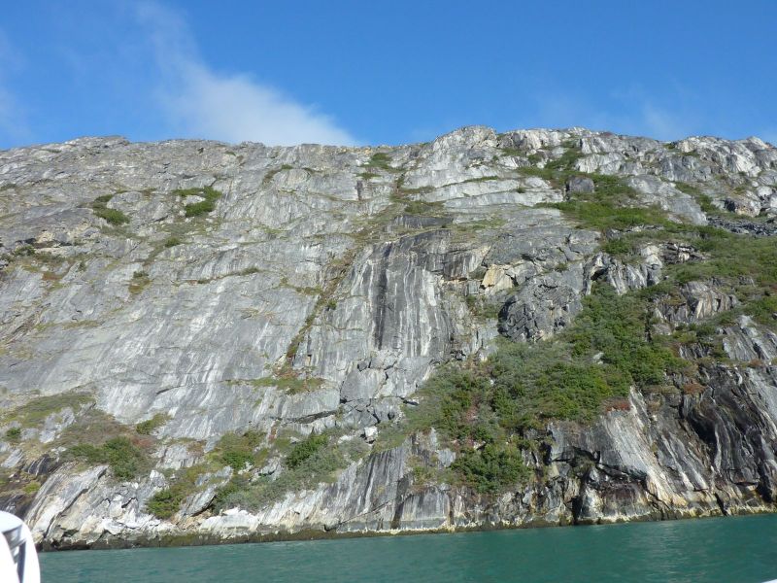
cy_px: 292
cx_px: 388
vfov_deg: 54.9
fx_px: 561
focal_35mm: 25
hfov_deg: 69.4
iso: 80
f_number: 4
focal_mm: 4.1
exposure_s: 1/400
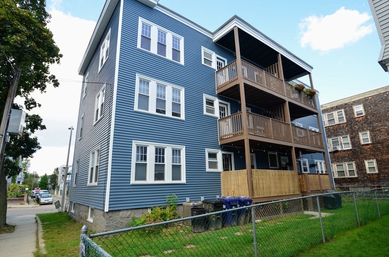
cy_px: 128
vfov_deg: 67.1
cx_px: 194
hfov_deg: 90.1
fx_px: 194
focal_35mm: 18
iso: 200
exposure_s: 1/160
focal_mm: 12
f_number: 6.3
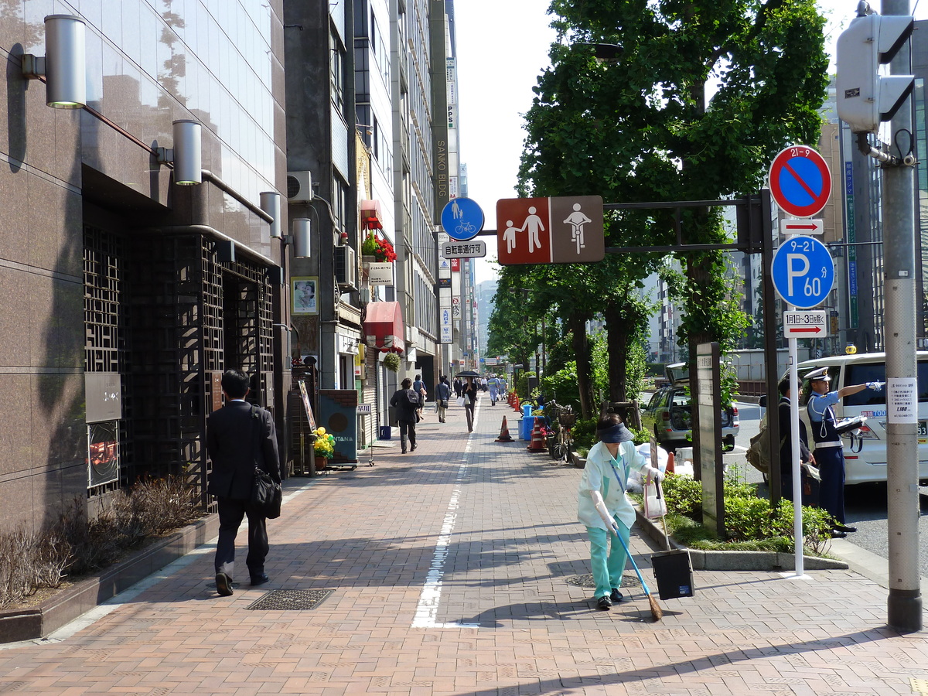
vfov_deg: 32.9
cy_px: 348
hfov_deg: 42.9
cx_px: 464
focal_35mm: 44
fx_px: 1180
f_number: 4
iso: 80
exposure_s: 1/250
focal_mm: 7.3
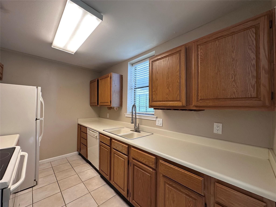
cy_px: 104
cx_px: 138
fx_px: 112
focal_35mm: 14
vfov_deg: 85.7
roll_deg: -1.4
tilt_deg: +1.8
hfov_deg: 102.1
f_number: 2.2
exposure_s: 1/120
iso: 160
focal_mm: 2.22
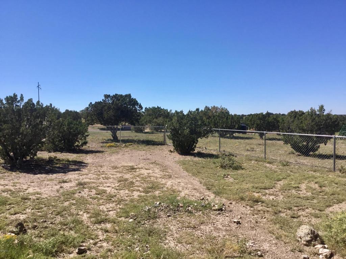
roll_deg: +0.8
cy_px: 130
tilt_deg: -2.8
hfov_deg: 58.4
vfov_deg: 45.4
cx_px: 173
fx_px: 310
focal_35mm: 31
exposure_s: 1/1538
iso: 25
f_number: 2.4
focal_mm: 3.3
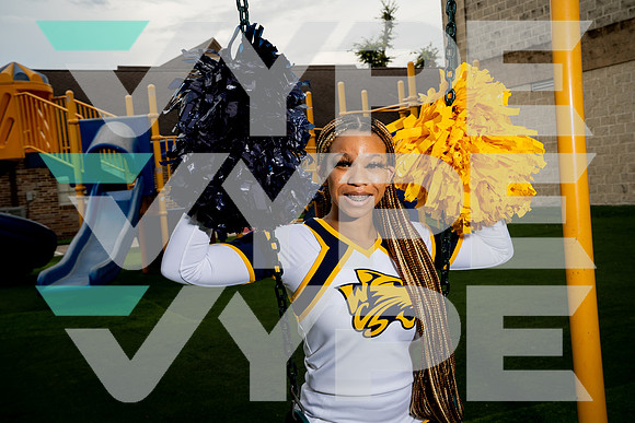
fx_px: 812
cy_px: 212
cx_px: 318
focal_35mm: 46
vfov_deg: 29.3
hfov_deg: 42.7
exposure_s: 1/250
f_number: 10
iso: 250
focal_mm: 46
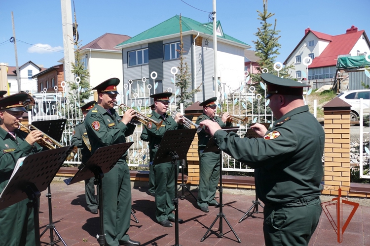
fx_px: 349
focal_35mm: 34
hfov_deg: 55.8
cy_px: 123
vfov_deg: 38.9
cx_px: 185
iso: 125
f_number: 3.1
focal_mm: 12.38
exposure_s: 1/1300
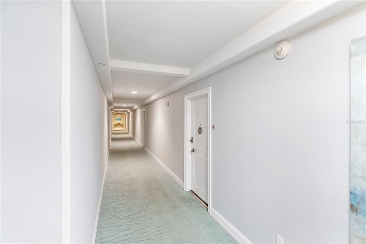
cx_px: 183
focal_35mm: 16
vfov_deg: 73.8
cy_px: 122
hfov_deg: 96.7
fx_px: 163
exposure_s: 1/15
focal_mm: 16
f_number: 2.8
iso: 500
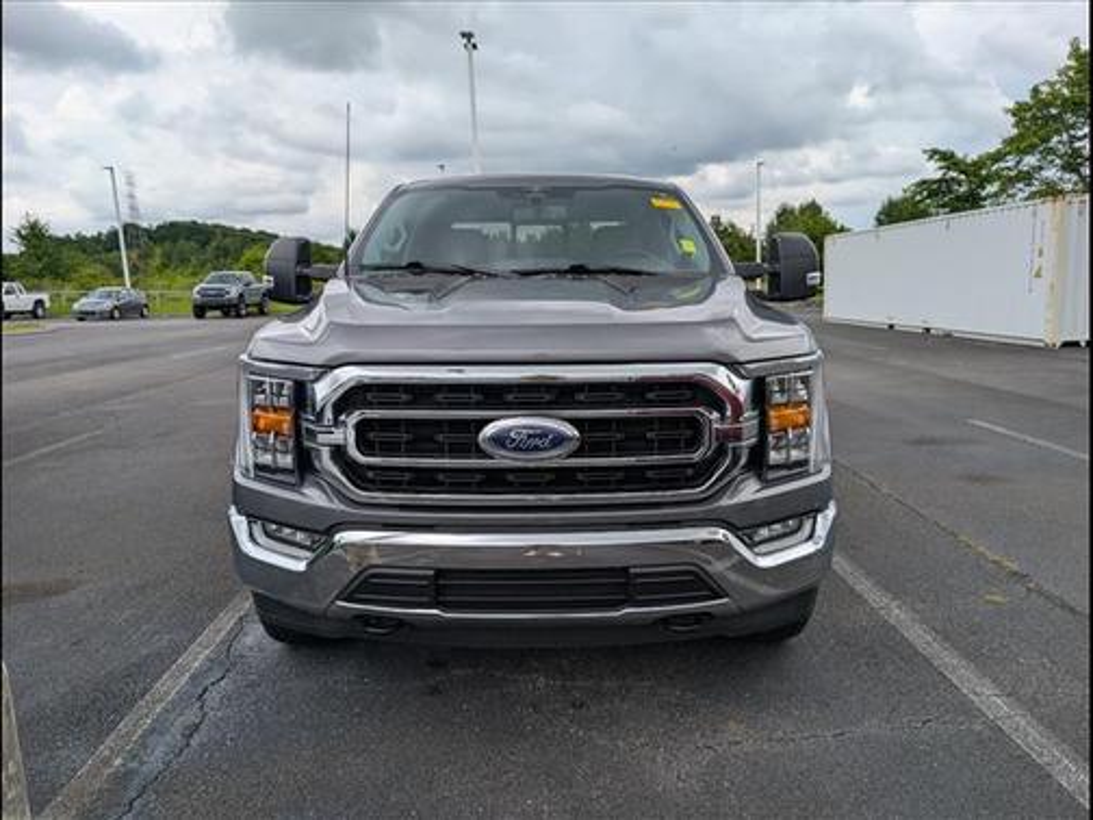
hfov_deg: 71.6
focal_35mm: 24
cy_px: 410
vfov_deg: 56.8
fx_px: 758
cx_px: 546
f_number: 1.68
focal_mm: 6.9
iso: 22
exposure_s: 1/1000
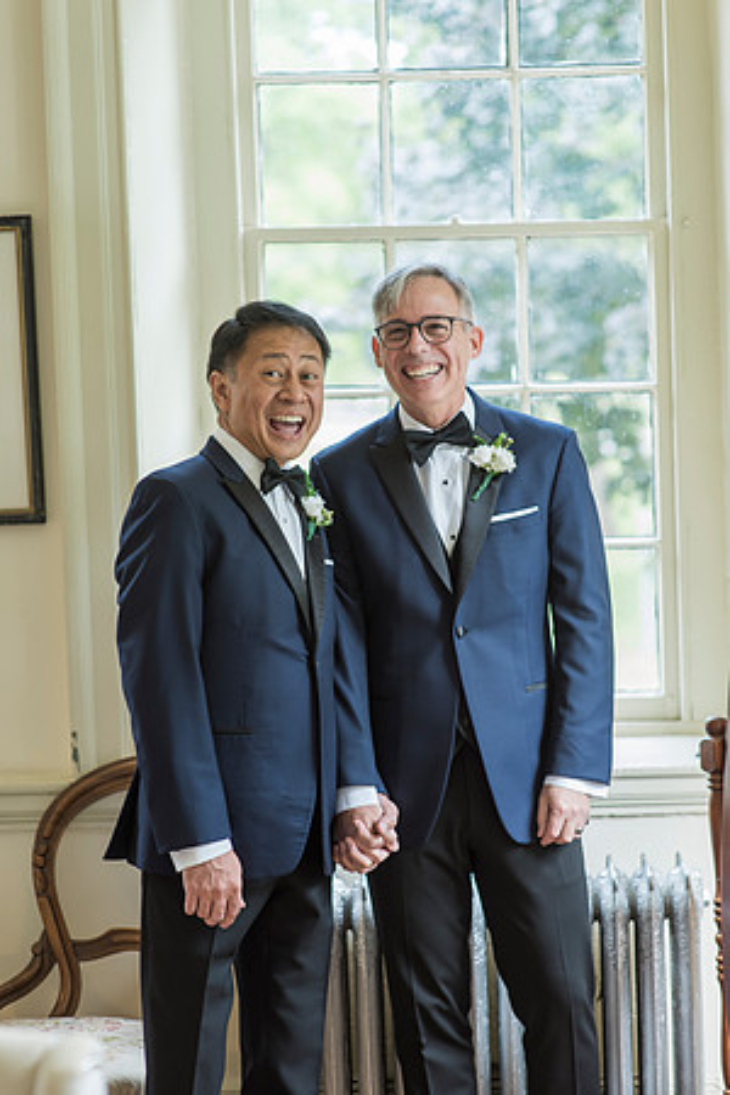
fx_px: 2585
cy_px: 548
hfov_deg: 16.1
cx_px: 365
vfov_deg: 23.9
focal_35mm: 85
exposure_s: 1/125
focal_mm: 85
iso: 500
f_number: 2.8
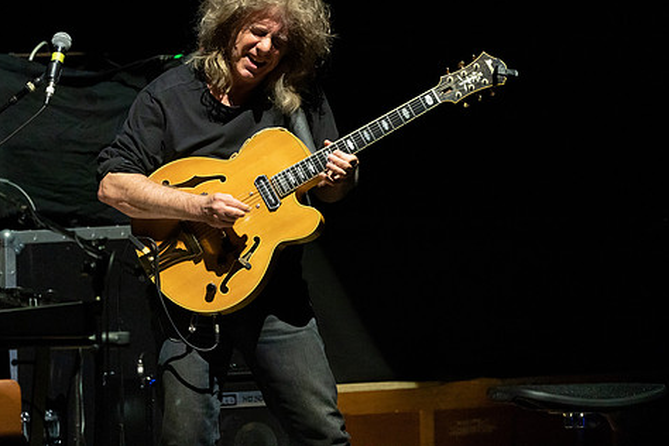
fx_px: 8956
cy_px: 174
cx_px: 327
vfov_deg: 2.9
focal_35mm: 482
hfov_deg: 4.3
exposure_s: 1/250
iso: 3200
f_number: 5.6
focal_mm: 394
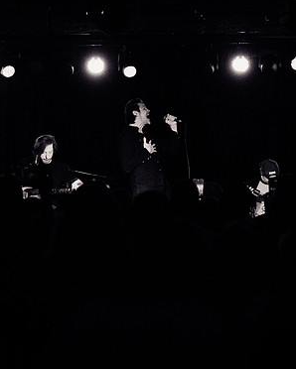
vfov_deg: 13.4
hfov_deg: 10.7
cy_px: 146
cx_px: 152
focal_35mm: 144
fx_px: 1576
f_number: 4
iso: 2500
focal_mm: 81
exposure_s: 1/640
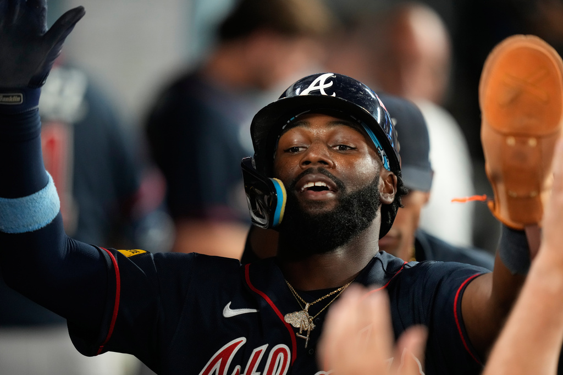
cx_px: 282
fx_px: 6253
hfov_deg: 5.2
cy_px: 188
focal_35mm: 400
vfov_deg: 3.4
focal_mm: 400
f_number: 2.8
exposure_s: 1/1000
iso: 3200
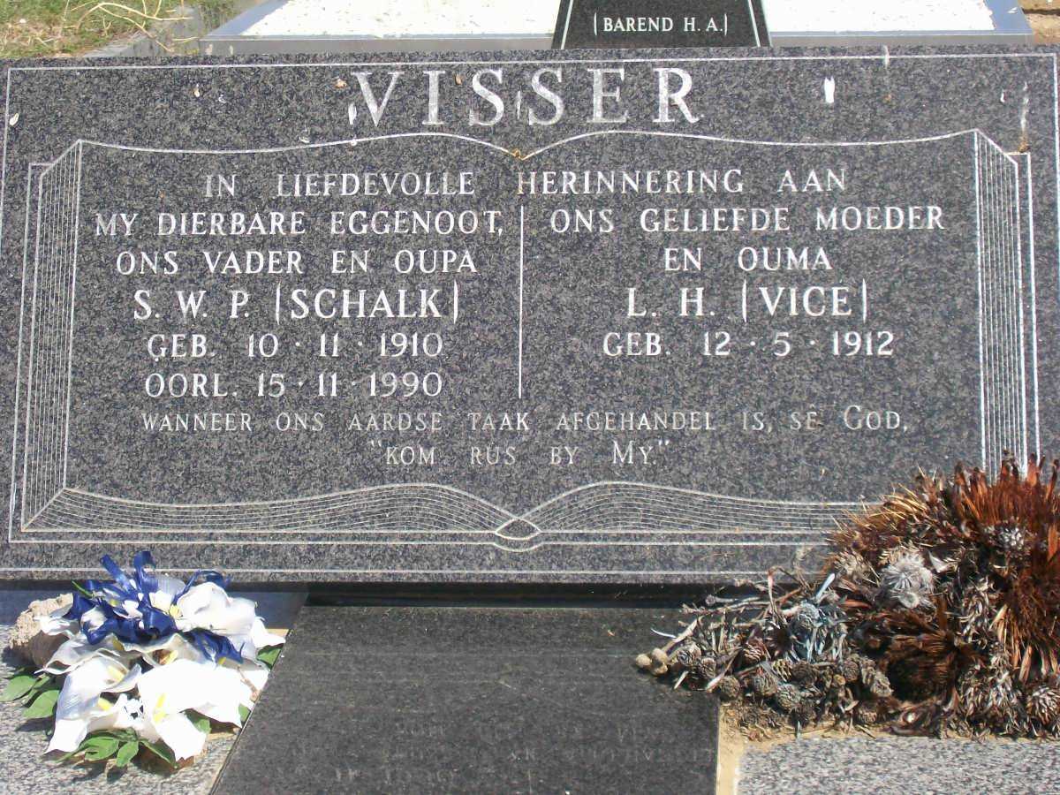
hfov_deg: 22.5
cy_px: 398
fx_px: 2664
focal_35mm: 87
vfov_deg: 17.0
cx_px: 530
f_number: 4.3
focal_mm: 14.3
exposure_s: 1/644
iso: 80
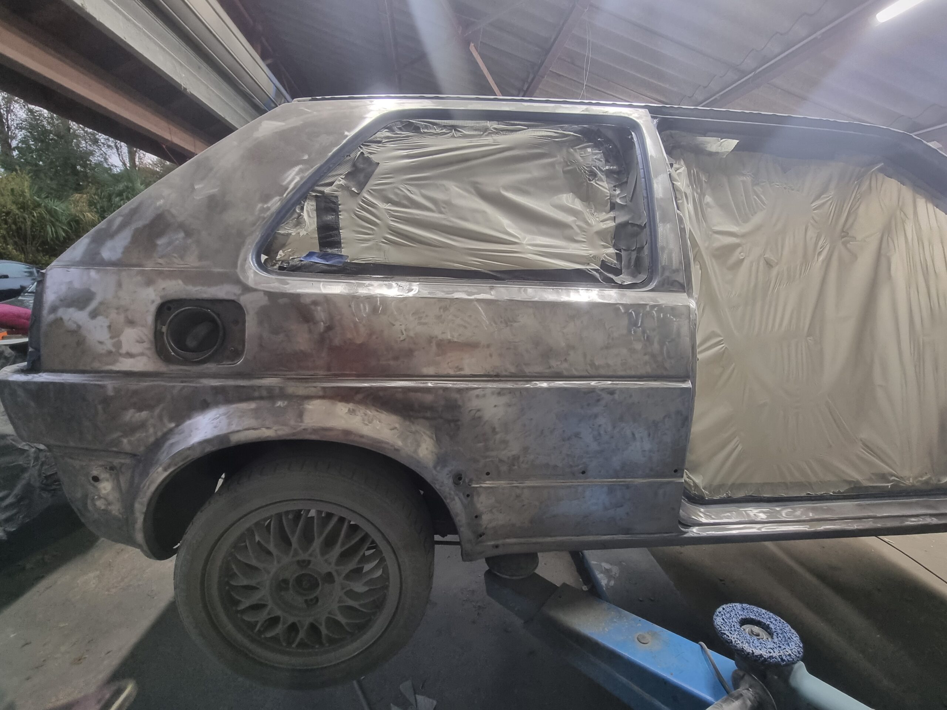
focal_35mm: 13
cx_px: 474
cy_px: 355
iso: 400
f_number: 2.2
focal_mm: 2.2
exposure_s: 1/33
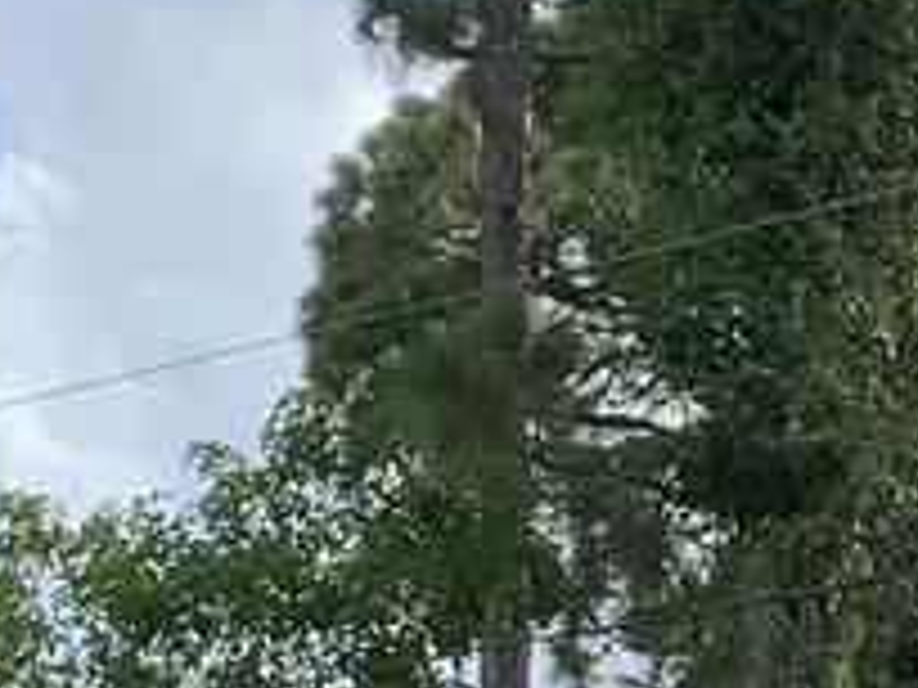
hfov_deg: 8.6
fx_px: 6020
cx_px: 1166
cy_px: 908
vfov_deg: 6.5
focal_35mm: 227
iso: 16
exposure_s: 1/898
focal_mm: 3
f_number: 1.8
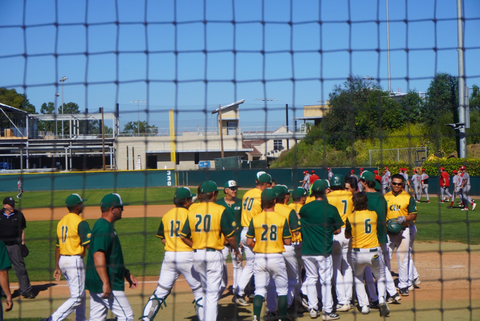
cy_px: 160
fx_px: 1001
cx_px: 240
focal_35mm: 75
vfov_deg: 18.2
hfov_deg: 27.0
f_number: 11
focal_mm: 50
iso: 100
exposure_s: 1/250
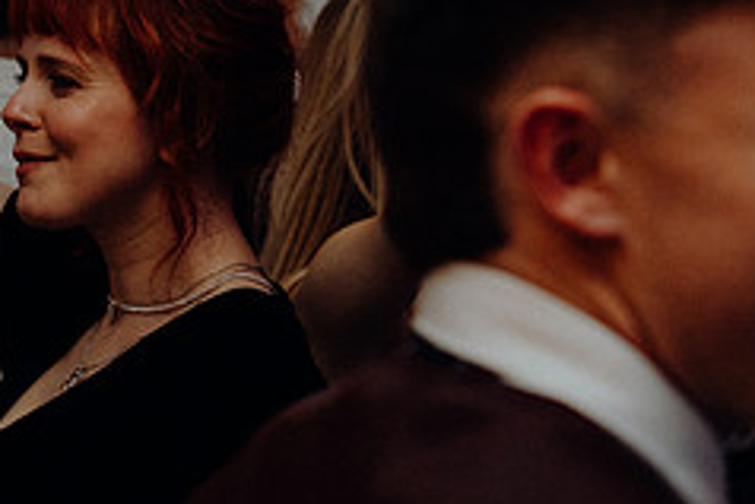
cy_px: 319
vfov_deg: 9.9
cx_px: 79
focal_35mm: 139
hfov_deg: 14.6
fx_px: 2917
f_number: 3.5
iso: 2500
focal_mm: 57
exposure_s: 1/160
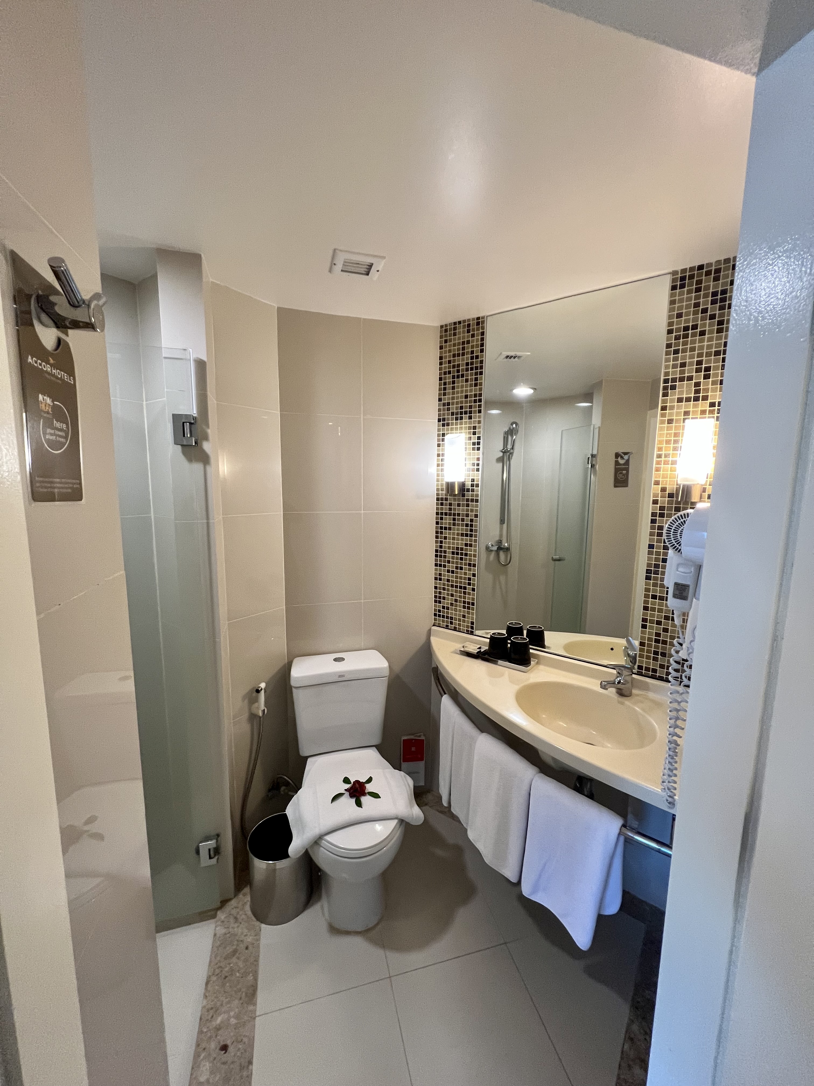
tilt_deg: -8.1
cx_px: 407
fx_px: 408
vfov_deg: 106.2
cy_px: 543
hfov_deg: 89.9
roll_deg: -1.1
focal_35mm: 13
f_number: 1.8
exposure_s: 1/50
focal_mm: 1.57
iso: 250
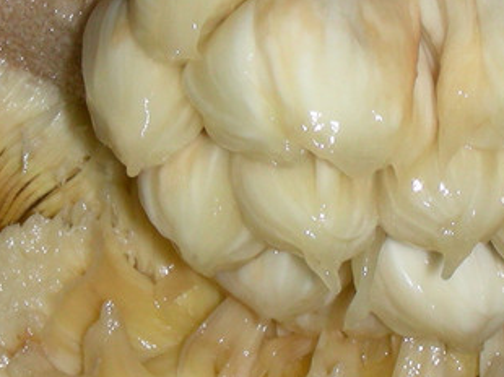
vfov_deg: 11.2
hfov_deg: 15.1
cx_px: 264
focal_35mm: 131
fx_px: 1906
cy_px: 20
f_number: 6.8
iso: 50
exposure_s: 1/60.1
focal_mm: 6.3
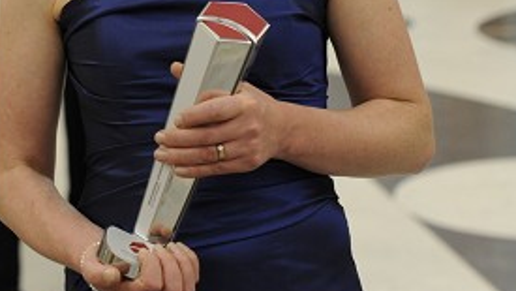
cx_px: 22
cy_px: -66
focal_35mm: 130
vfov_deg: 9.2
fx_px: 1780
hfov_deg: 16.2
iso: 2000
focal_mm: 50
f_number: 3.2
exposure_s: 1/100
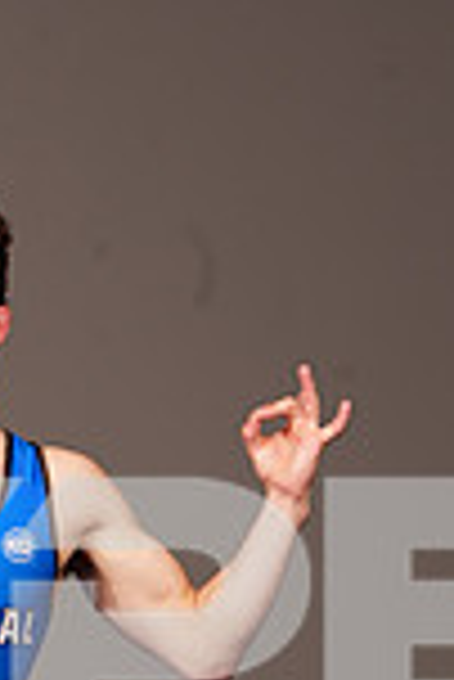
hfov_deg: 6.6
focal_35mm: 208
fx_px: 3925
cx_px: -31
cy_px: 937
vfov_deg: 9.7
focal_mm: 70
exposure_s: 1/200
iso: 320
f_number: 10
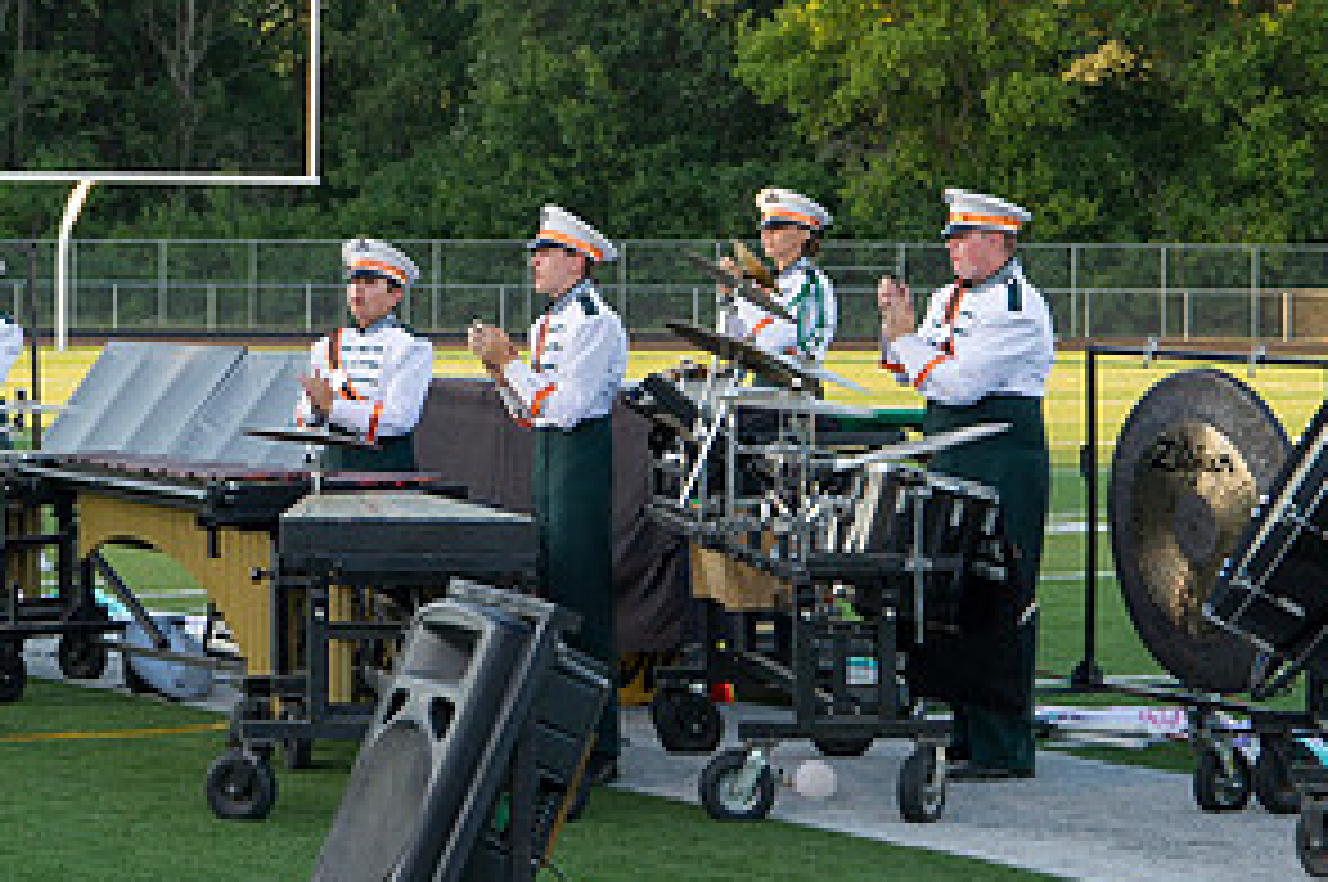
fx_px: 4716
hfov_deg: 16.0
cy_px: 333
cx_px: 360
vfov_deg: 10.7
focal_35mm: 128
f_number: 7.1
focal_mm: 65
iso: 640
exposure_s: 1/200
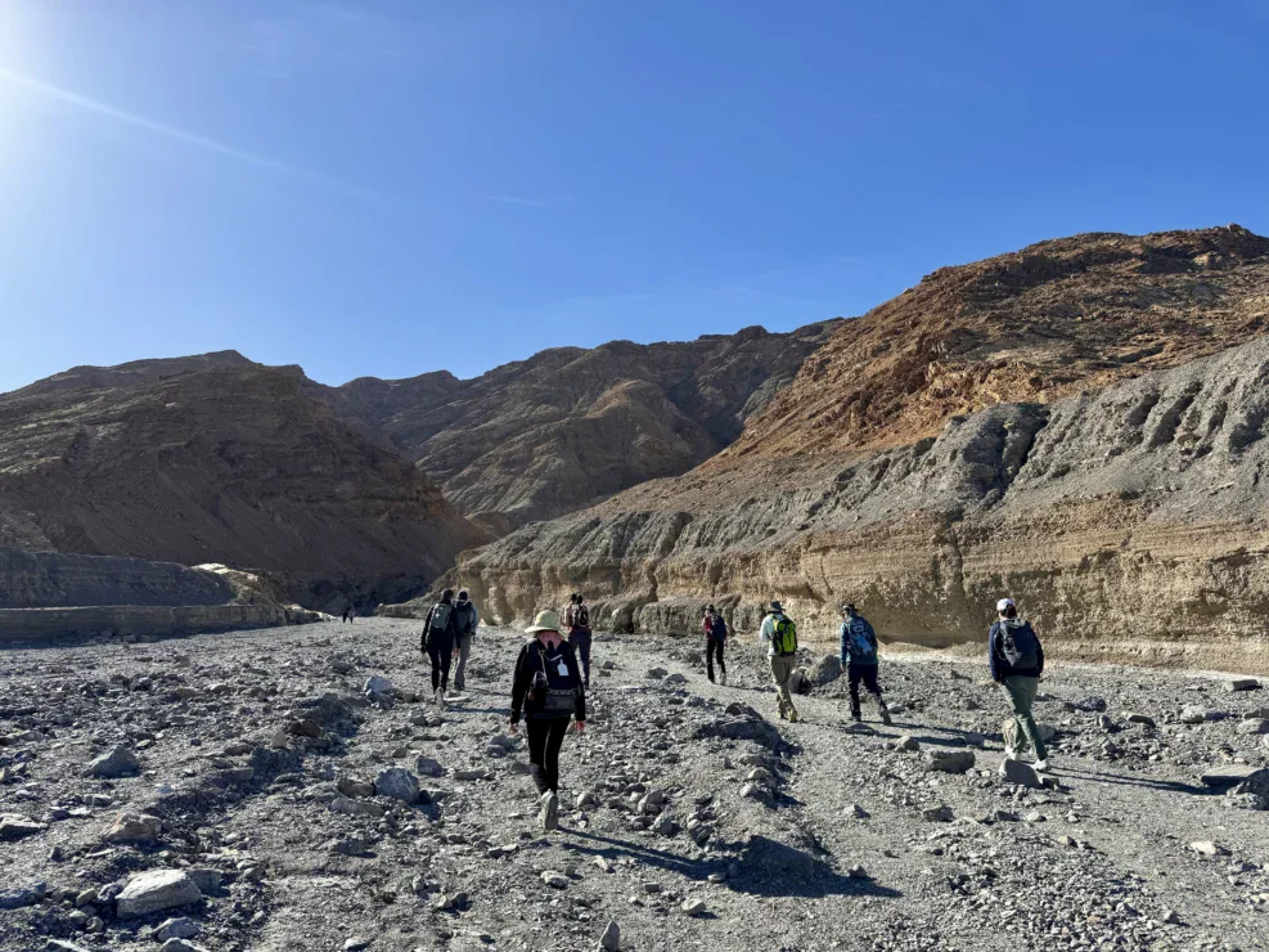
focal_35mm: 24
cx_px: 634
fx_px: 880
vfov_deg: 56.8
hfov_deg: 71.6
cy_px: 476
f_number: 1.78
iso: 80
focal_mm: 6.86
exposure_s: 1/4310
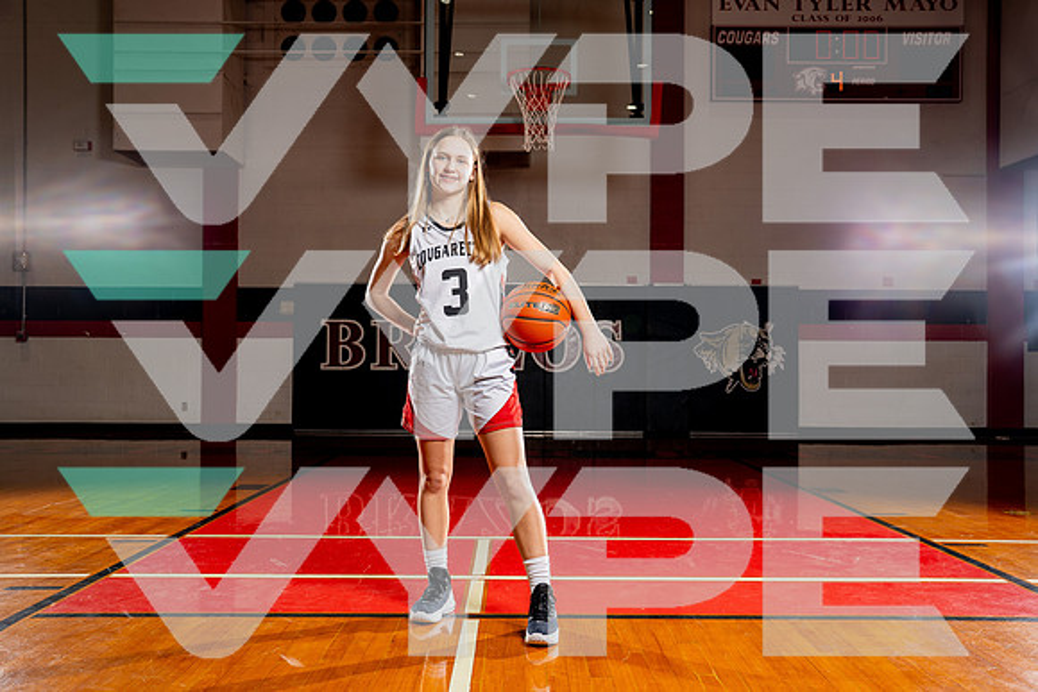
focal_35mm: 35
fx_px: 1009
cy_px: 346
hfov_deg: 54.4
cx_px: 519
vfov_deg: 37.9
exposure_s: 1/250
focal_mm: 35
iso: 100
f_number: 5.6
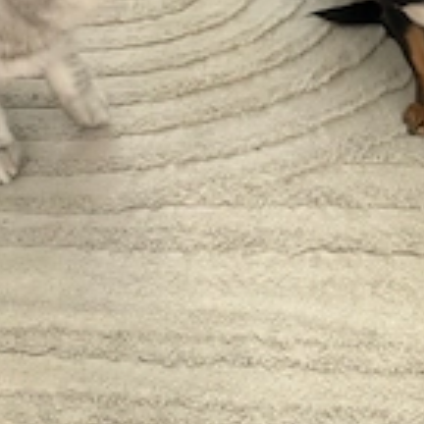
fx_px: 818
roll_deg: +5.6
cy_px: -29
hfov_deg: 29.1
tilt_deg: -28.5
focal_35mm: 59
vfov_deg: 27.0
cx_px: 221
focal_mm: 6.76
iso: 250
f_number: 1.78
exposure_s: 1/60
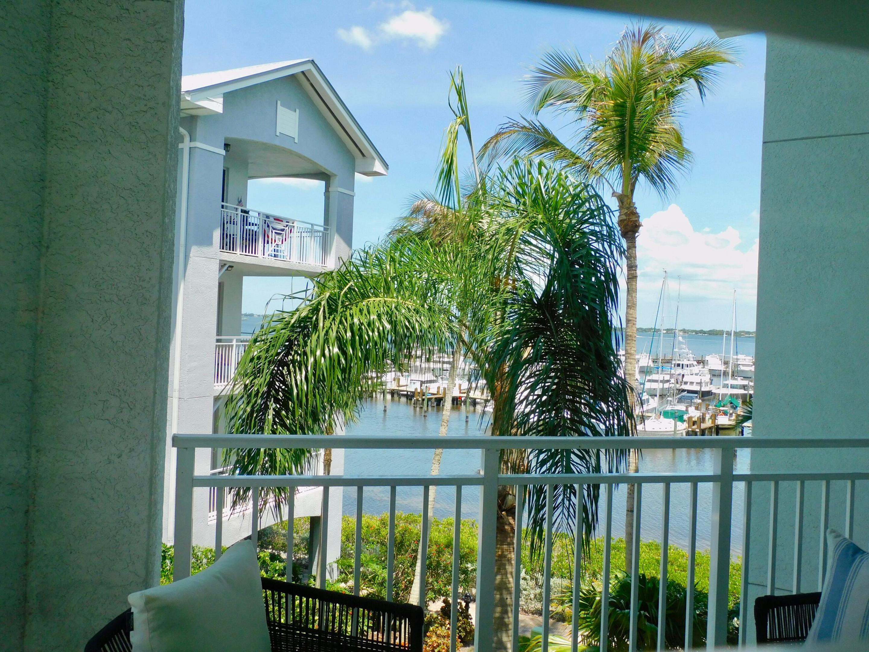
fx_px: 753
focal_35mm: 30
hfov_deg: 60.0
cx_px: 434
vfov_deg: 46.8
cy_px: 326
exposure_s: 1/500
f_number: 3.5
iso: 125
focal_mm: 5.4
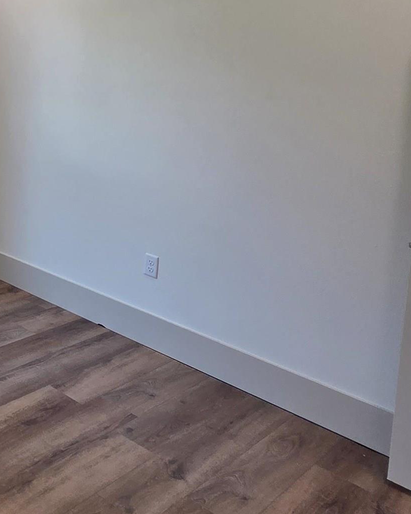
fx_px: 578
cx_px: -112
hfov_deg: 31.2
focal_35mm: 38
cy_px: 84
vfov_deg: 44.9
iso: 100
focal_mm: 2.2
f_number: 2.2
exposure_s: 1/120
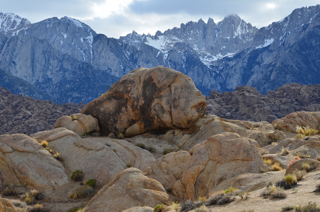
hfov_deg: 17.1
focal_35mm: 120
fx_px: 1065
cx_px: 160
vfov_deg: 11.4
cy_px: 106
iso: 100
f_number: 11
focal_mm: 80
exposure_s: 1/125
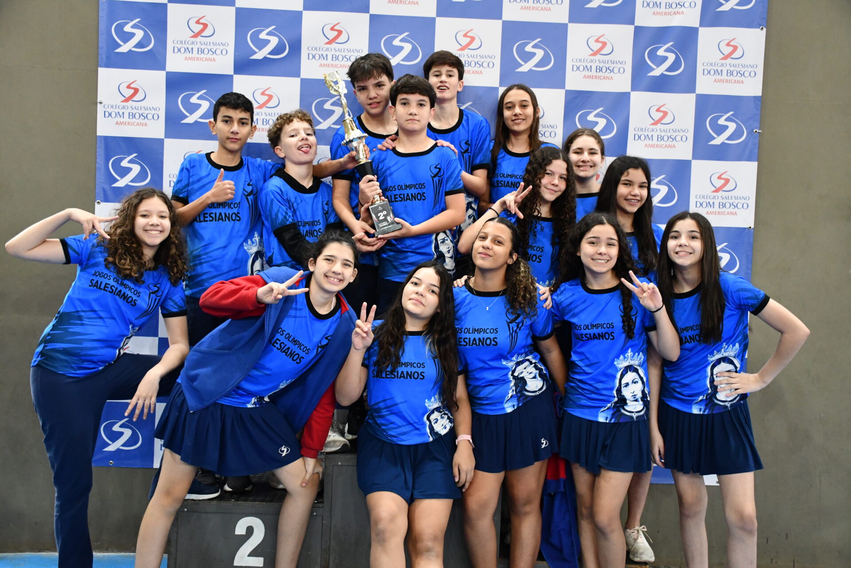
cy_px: 284
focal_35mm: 39
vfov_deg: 34.2
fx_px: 922
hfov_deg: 49.6
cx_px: 426
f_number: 3.8
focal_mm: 26
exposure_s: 1/125
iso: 2800
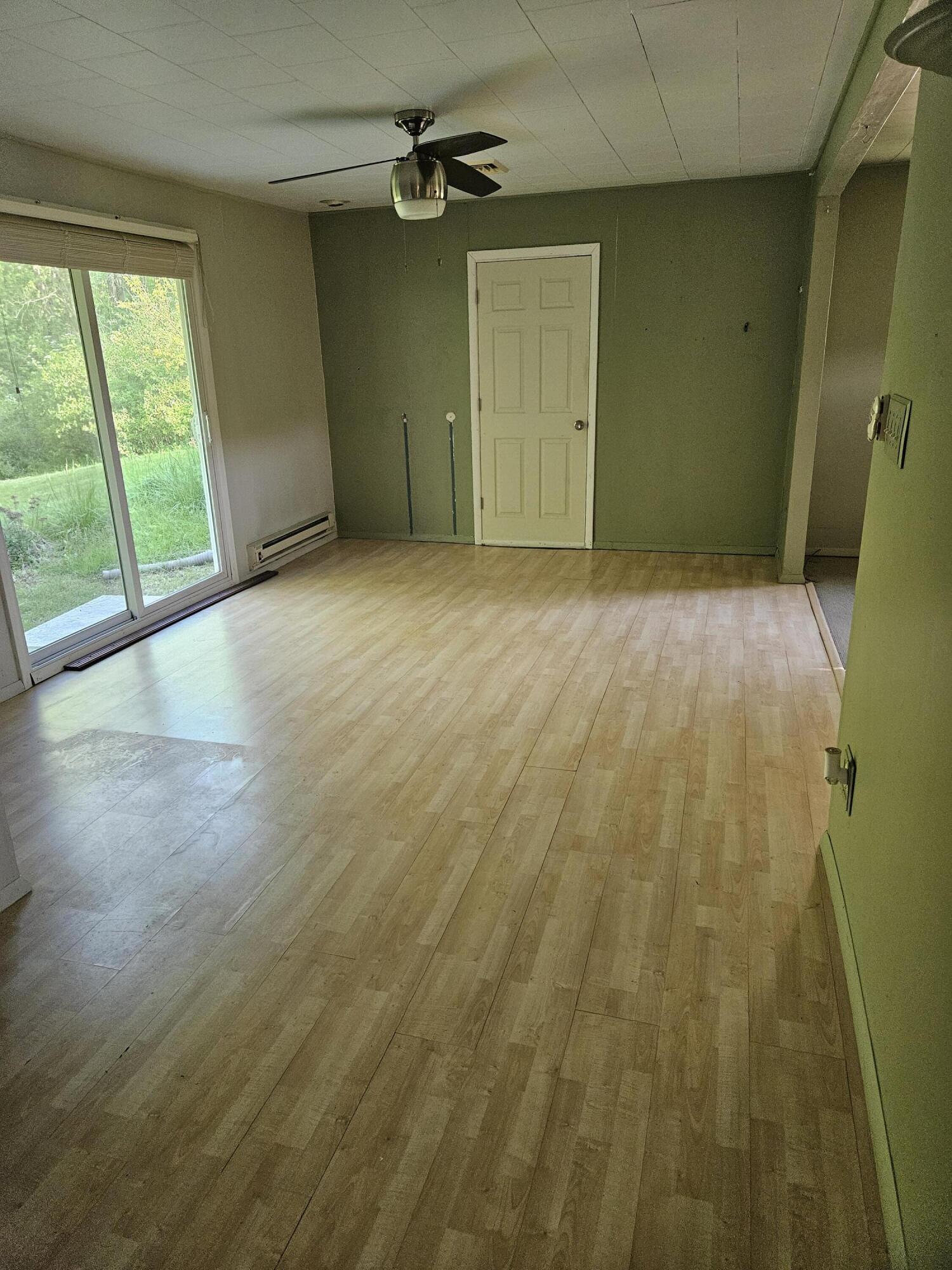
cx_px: 476
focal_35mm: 23
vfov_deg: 73.9
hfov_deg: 58.9
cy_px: 635
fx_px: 843
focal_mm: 5.4
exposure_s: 1/240
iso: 640
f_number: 1.8
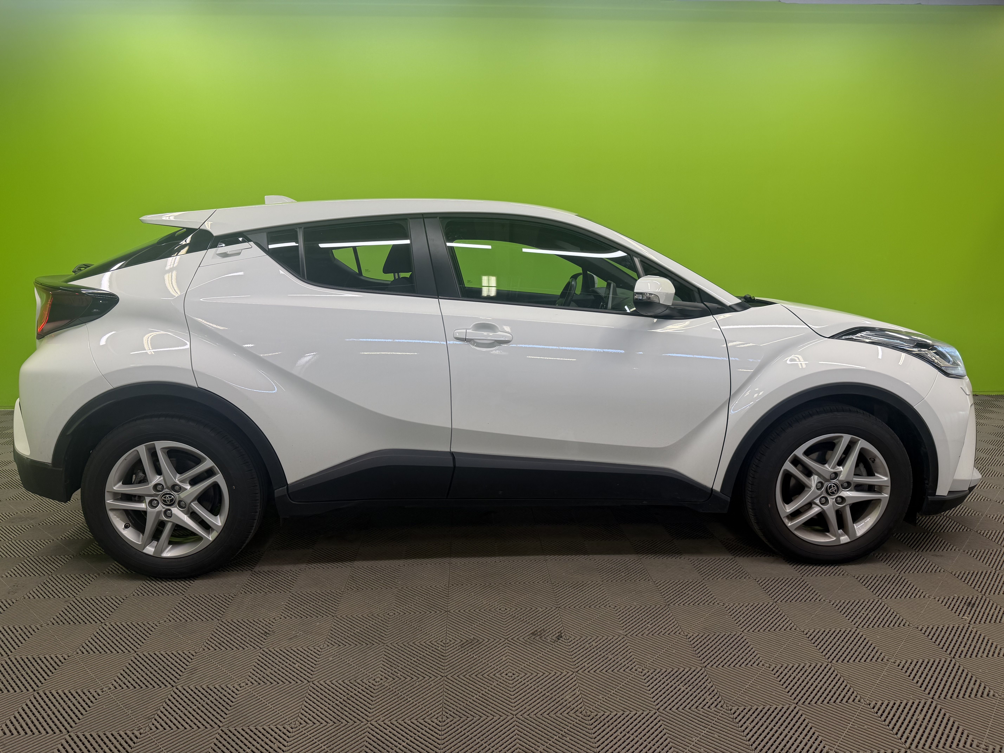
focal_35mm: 24
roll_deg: +0.7
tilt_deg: -9.2
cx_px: 502
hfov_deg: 71.6
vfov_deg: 56.8
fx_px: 696
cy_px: 376
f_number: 1.78
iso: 64
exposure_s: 1/100
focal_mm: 6.76
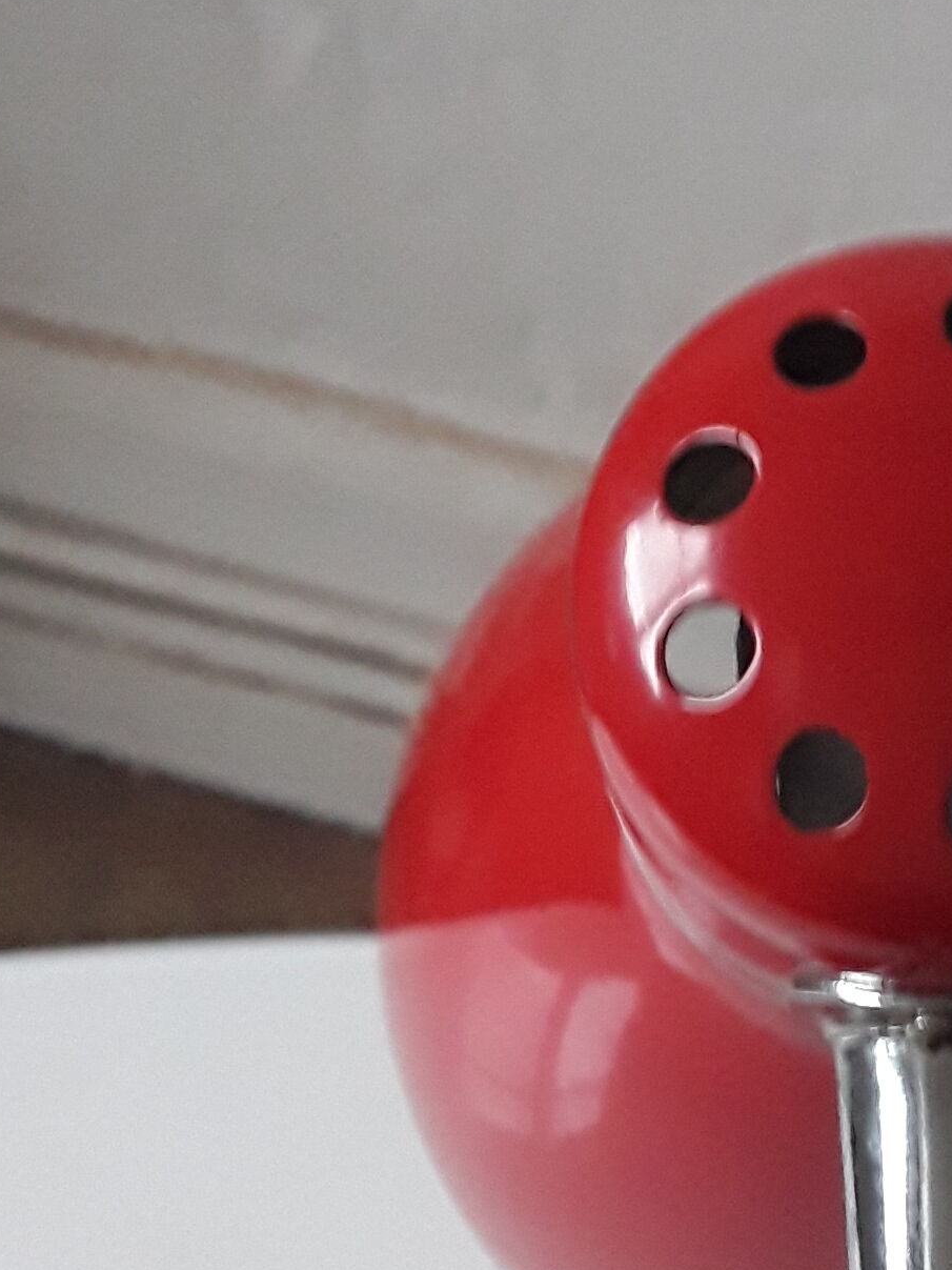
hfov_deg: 19.7
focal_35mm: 73
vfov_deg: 26.4
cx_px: 919
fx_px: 2677
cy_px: 928
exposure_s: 1/17
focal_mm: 2.91
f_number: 1.9
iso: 200
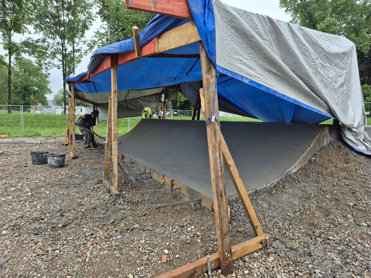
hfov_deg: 73.9
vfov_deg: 58.9
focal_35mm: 23
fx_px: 247
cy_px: 139
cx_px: 186
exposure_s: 1/312
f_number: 1.8
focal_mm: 5.4
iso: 25
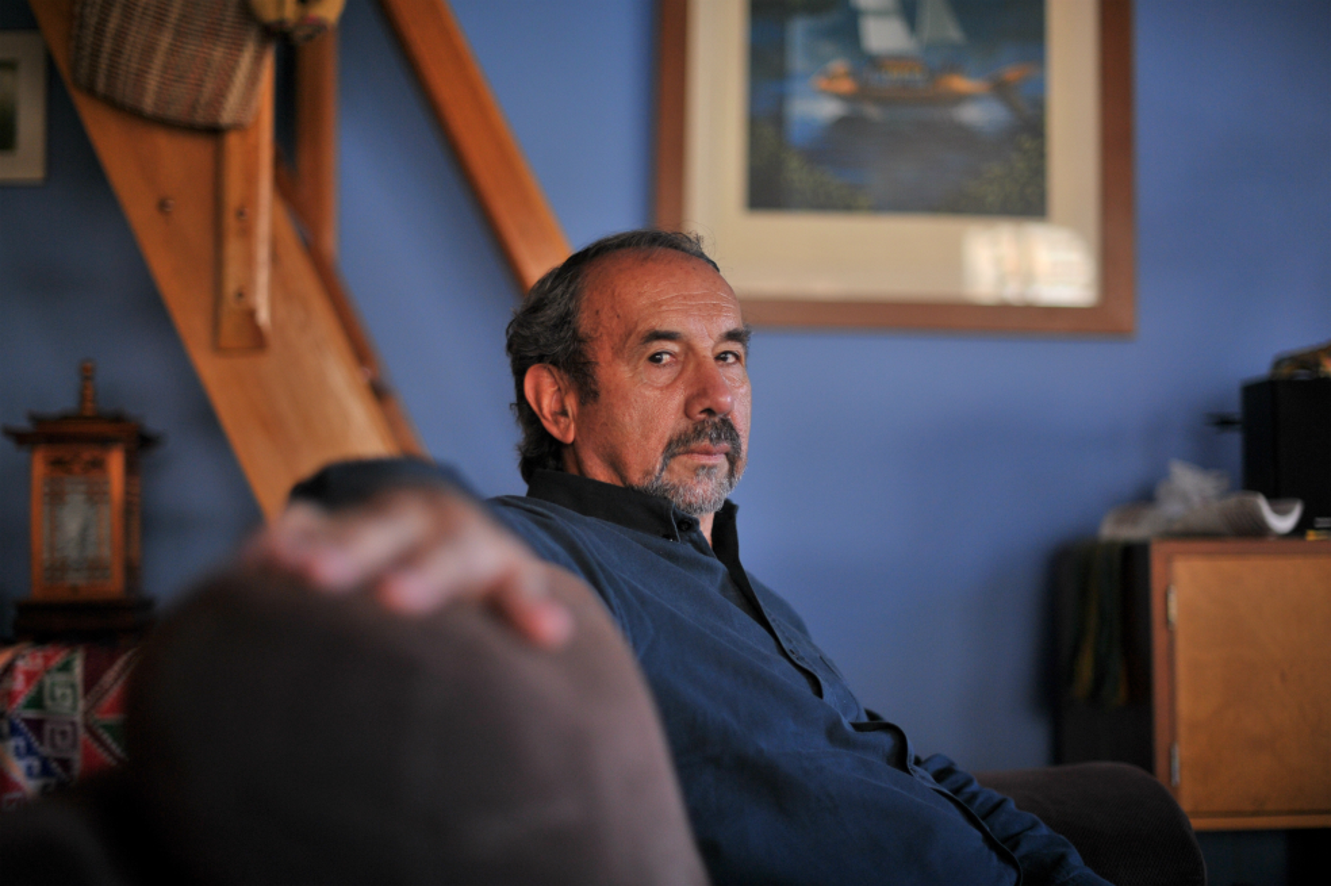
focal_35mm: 50
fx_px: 1848
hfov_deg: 39.6
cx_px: 666
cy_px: 443
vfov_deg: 27.0
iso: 640
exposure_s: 1/800
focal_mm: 50
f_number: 1.4
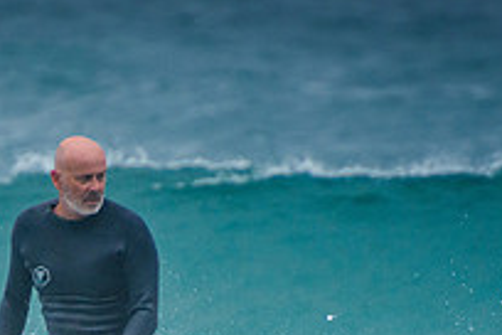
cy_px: 469
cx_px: 22
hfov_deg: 1.2
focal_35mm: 1704
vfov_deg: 0.8
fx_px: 23759
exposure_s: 1/2000
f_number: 5.6
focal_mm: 400
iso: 450
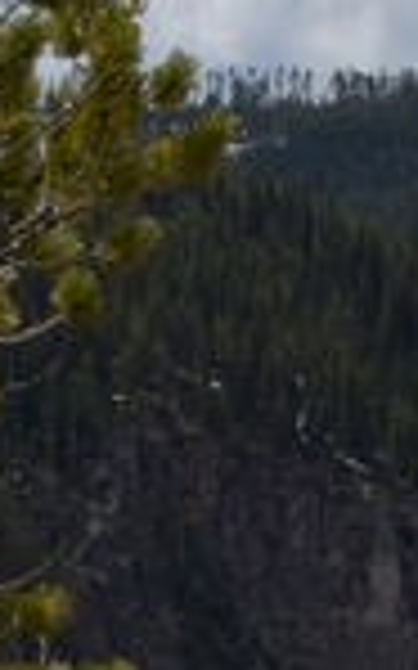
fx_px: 7152
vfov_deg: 5.4
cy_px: 621
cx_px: 748
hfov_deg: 3.3
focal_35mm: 392
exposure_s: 1/1000
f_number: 16
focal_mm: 55
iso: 400
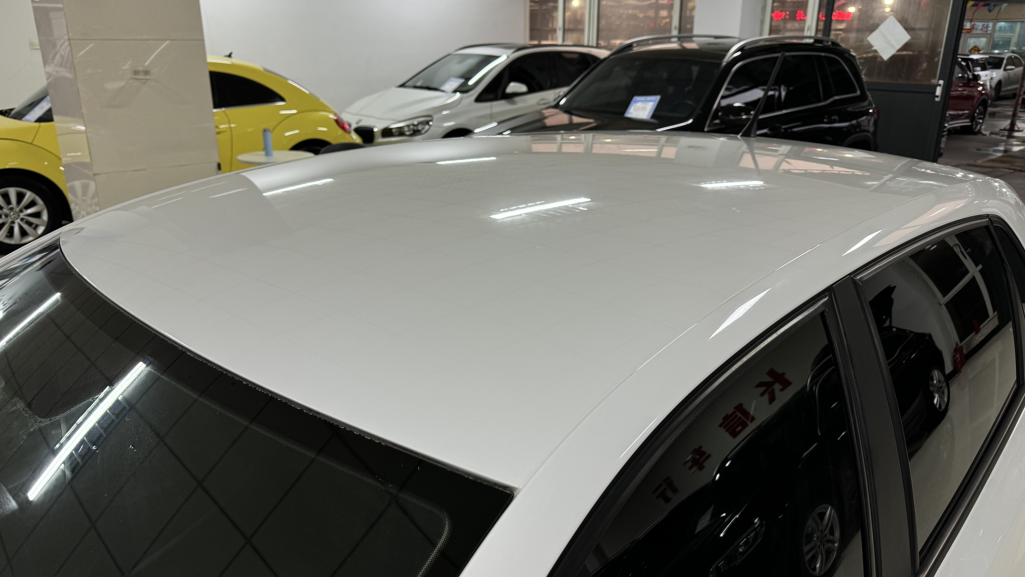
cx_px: 517
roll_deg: -0.7
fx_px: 734
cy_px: 309
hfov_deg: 69.9
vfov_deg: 42.9
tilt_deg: -20.1
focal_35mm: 27
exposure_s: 1/121
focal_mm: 6.76
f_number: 1.78
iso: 100
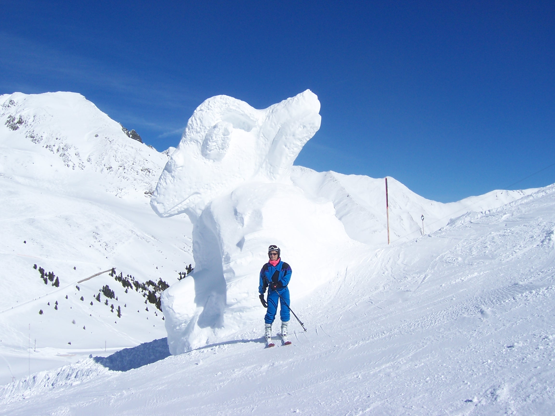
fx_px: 577
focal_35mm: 36
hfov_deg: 51.4
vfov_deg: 39.7
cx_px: 278
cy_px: 208
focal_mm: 6
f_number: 4.8
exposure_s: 1/1000
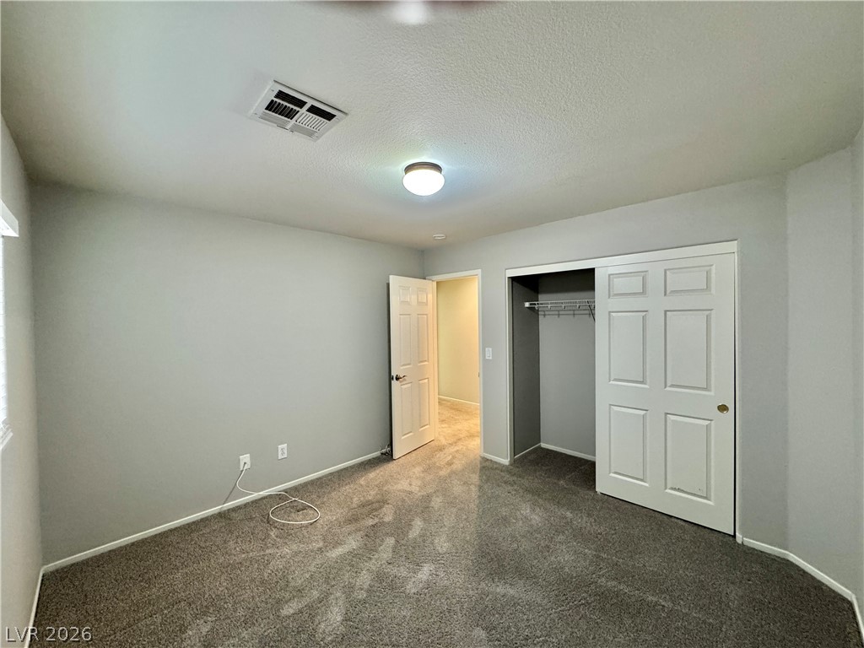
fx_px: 349
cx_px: 432
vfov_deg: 85.7
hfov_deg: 102.1
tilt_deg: -0.8
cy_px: 324
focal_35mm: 14
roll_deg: +0.7
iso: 320
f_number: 2.2
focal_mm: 2.22
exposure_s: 1/60
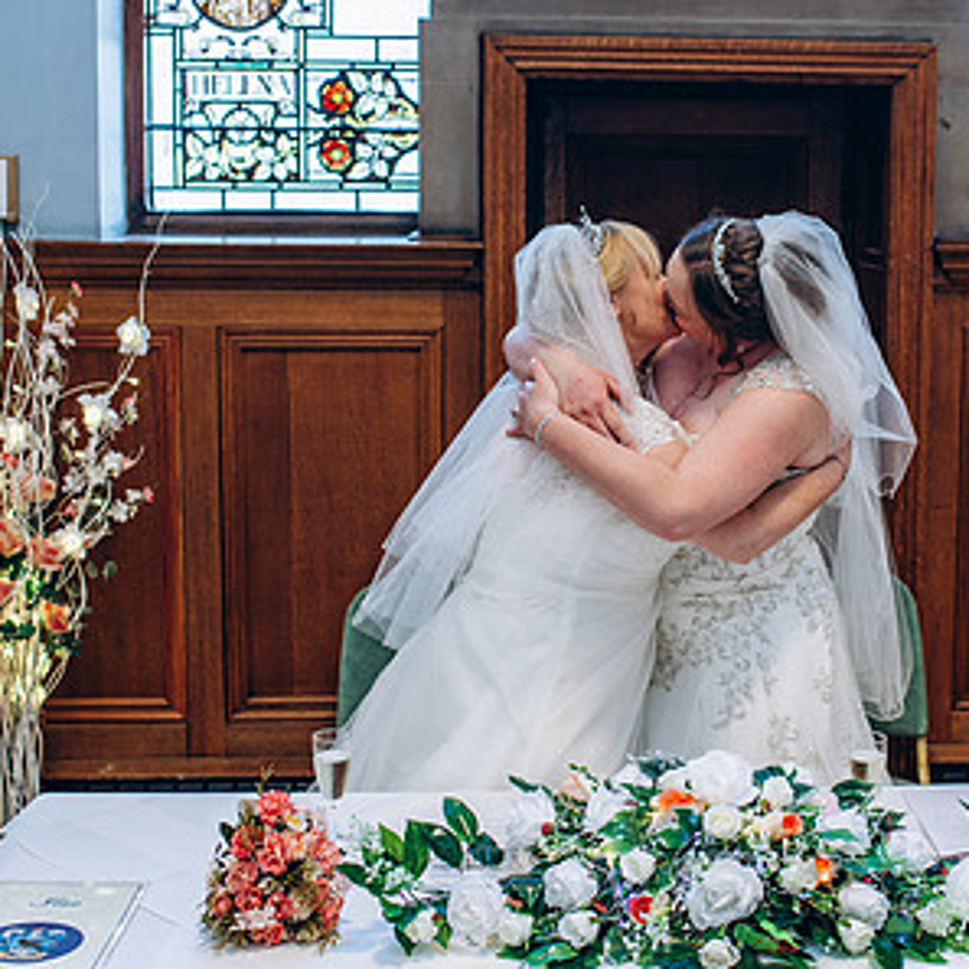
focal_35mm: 60
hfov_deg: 28.4
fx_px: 1900
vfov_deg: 28.5
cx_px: 662
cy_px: 382
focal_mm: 35
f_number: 2.8
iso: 250
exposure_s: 1/80
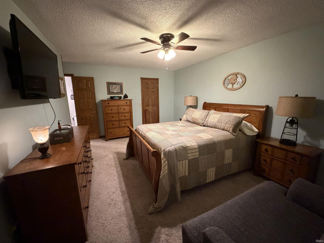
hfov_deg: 102.1
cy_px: 122
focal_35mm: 14
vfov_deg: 85.7
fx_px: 131
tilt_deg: -10.9
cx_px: 162
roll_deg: +0.8
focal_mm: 2.22
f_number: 2.2
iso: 1000
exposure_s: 1/40
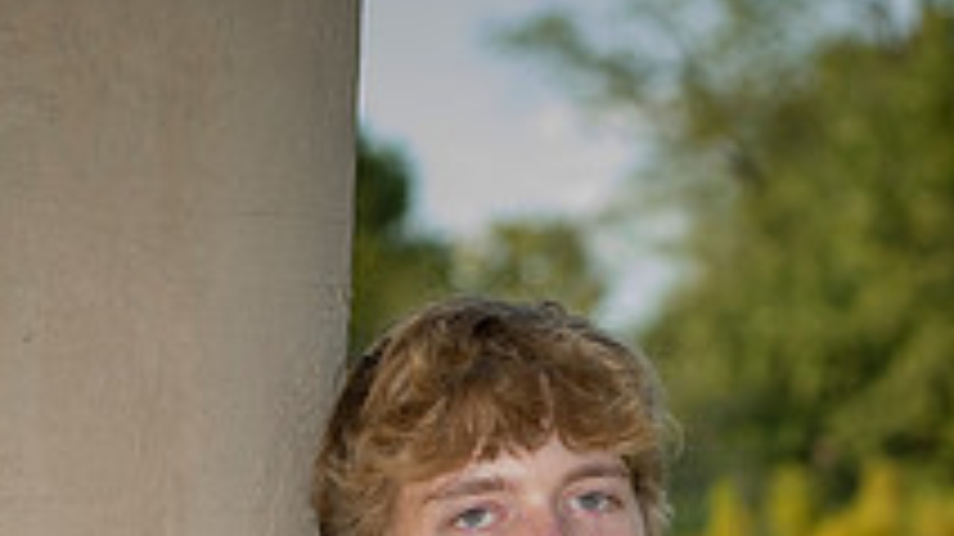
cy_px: 959
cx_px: 554
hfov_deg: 12.1
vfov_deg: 6.7
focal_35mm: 178
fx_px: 4500
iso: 800
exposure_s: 1/640
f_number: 5
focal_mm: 80
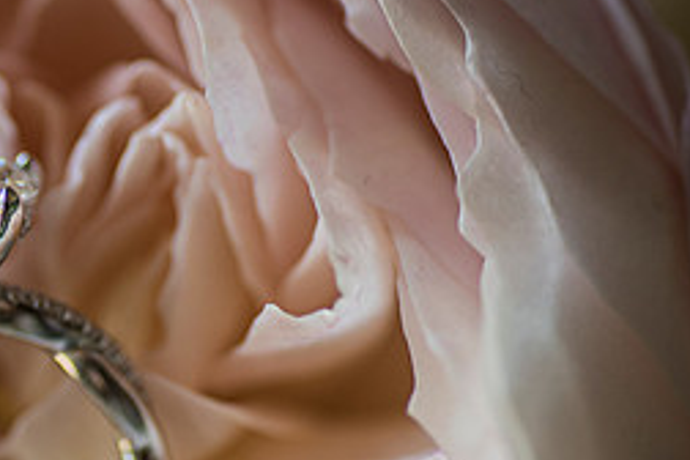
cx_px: -66
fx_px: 3967
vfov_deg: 6.6
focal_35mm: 207
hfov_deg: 9.8
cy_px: 333
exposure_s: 1/400
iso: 800
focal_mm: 90
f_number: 4.5
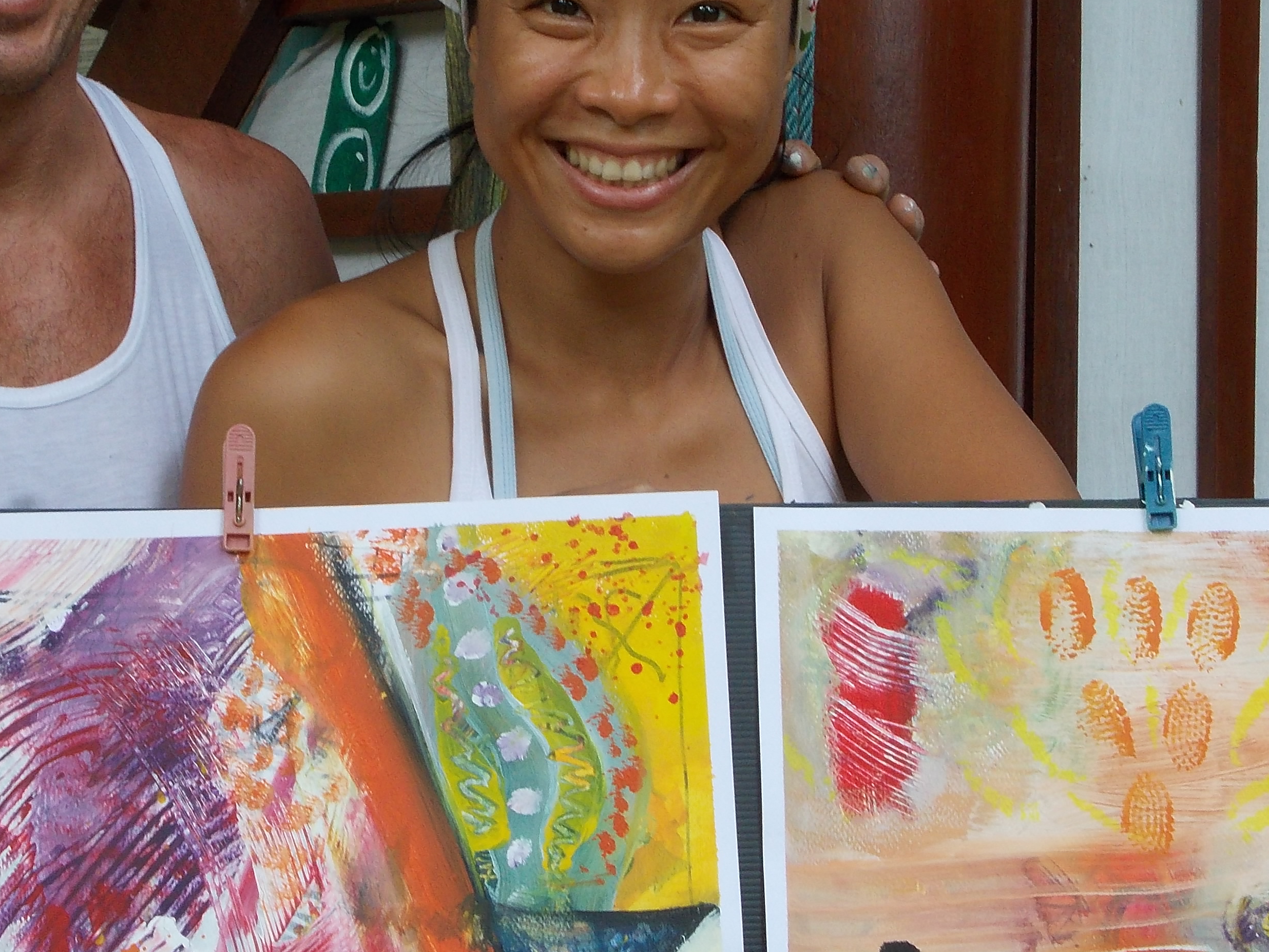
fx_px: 4436
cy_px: 372
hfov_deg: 16.3
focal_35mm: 121
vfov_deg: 12.2
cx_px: 478
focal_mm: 11.6
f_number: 4.8
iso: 110
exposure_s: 1/60
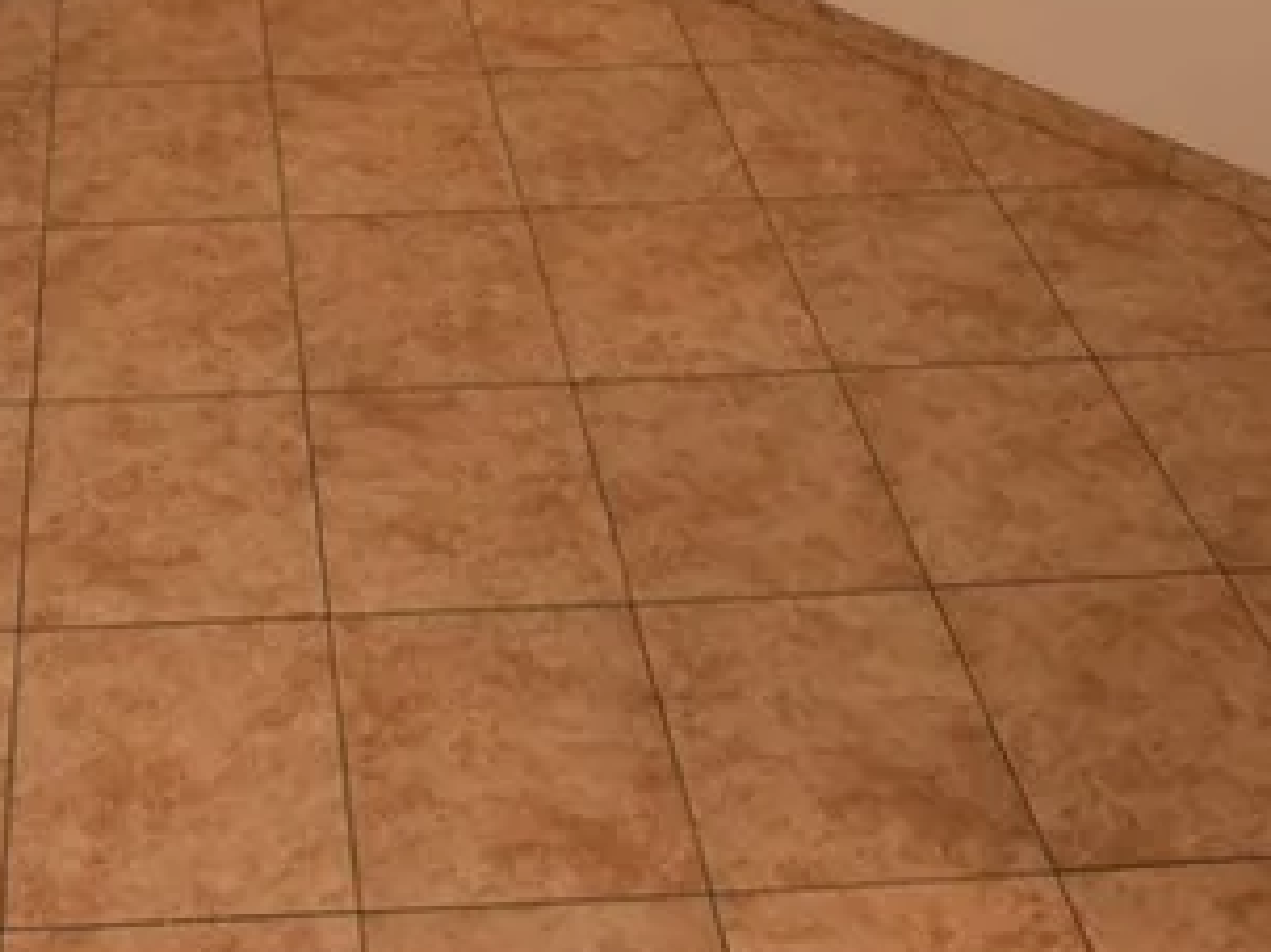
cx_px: 247
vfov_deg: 23.8
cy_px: -304
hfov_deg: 34.6
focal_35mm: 54
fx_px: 1968
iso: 800
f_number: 5
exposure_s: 1/100
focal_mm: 11
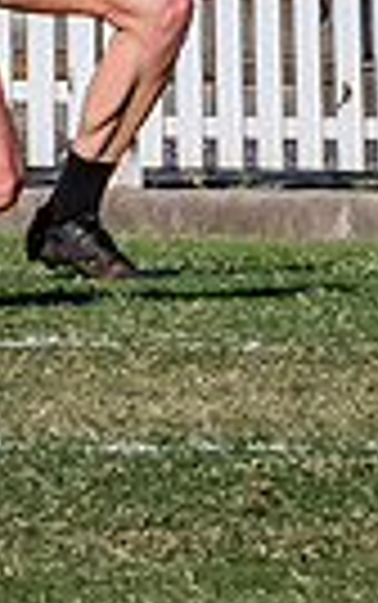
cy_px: -120
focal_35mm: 2437
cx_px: -279
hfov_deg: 0.5
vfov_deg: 0.9
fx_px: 40083
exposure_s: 1/1250
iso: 640
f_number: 16
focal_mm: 270
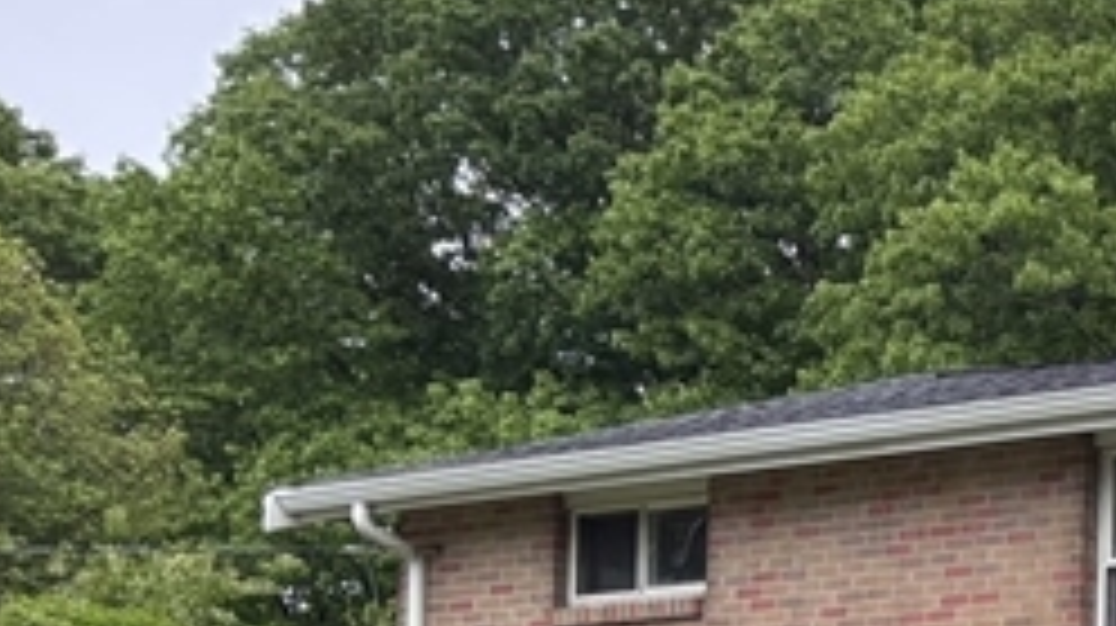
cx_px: 2268
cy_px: 1063
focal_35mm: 117
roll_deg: -1.3
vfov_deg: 9.9
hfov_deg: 14.8
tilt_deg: +3.1
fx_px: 3459
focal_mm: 5.96
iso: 50
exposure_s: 1/309
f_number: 1.6
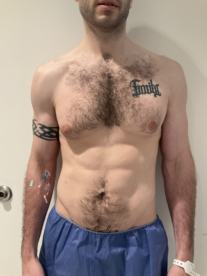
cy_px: 138
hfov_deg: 48.2
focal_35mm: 29
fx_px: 231
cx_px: 104
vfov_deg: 61.7
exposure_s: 1/60
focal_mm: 3
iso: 100
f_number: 1.8
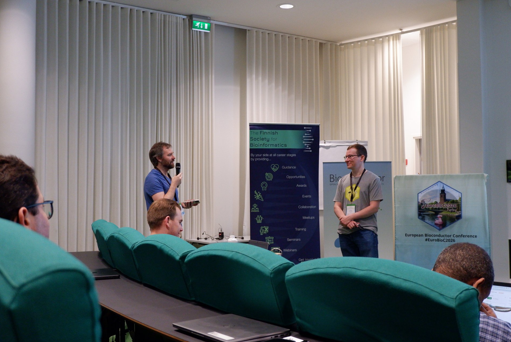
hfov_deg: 45.4
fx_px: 611
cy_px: 170
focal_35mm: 43
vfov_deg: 31.2
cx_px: 261
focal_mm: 27.1
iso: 3200
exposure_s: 1/160
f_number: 4.4
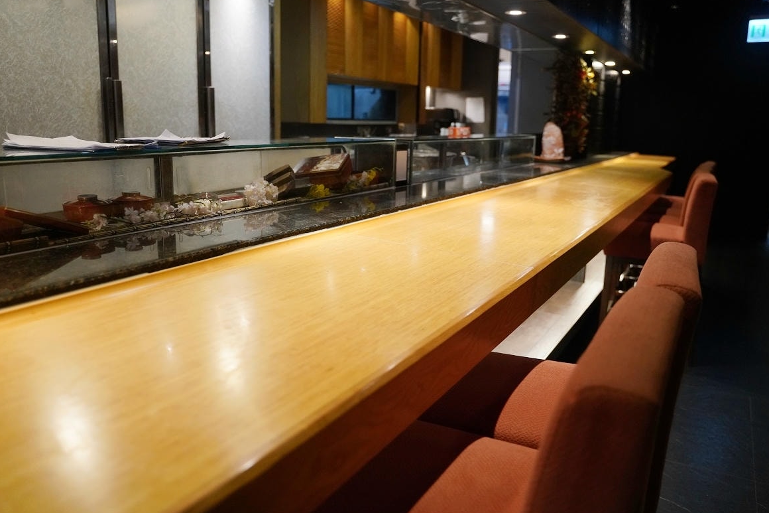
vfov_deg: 43.6
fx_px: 641
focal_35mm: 30
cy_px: 256
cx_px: 384
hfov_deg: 61.9
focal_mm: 29
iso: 4000
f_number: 2.8
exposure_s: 1/160
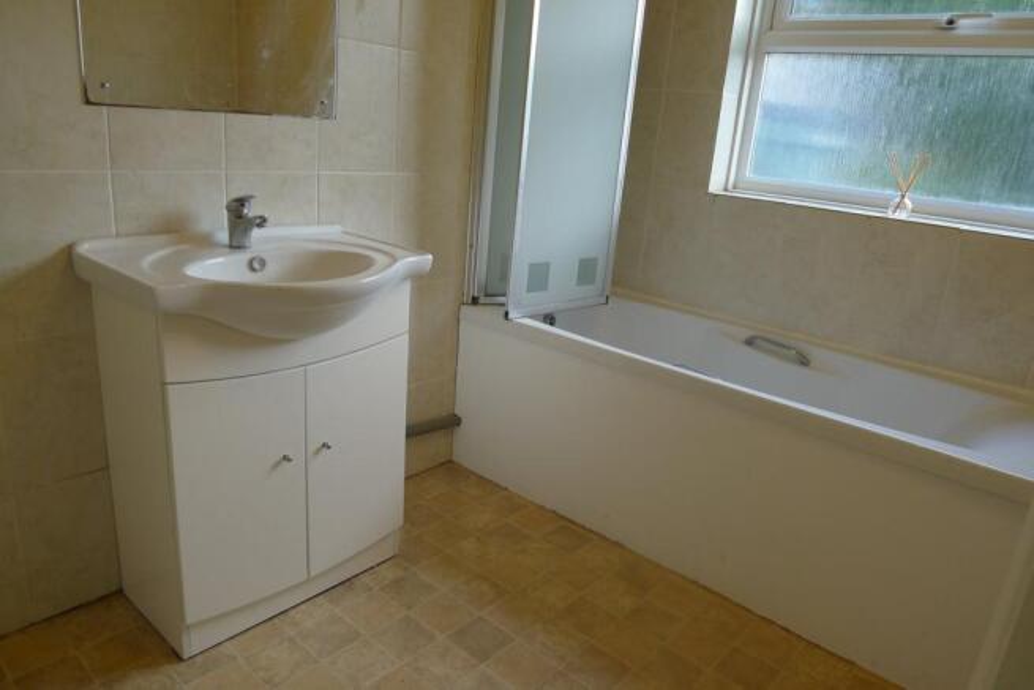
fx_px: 689
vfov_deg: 53.2
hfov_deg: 73.7
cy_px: 345
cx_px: 517
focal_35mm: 24
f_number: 2
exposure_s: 1/80
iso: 80
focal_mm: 5.1
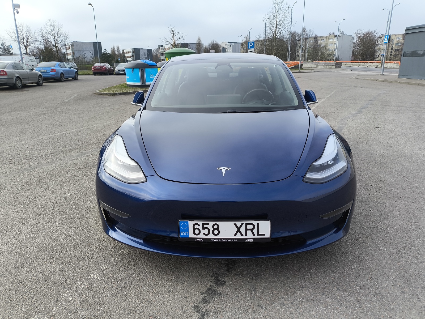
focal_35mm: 25
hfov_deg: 69.4
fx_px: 307
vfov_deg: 54.9
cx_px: 212
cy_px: 160
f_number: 1.7
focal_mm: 4.71
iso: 50
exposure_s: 1/901
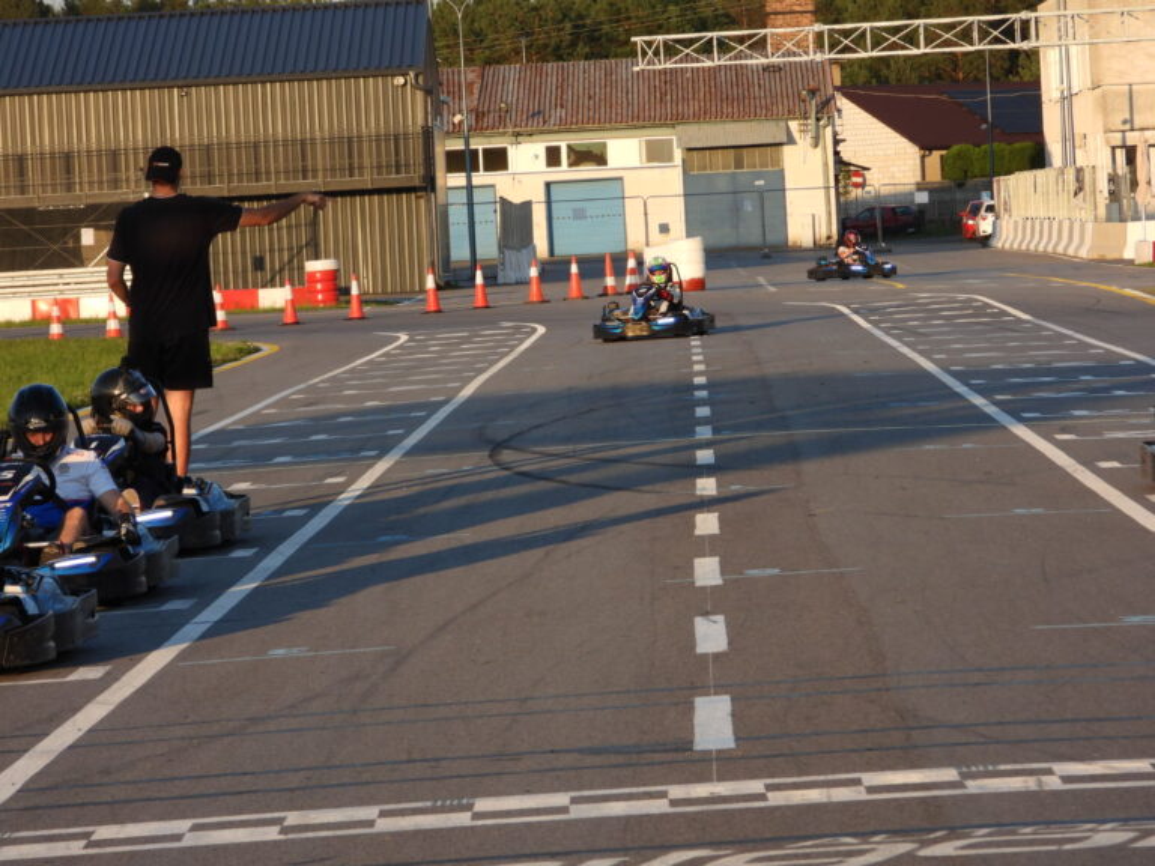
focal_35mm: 185
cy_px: 433
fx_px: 6173
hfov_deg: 10.7
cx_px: 578
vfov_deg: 8.0
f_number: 4.5
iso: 100
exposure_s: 1/320
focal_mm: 33.2
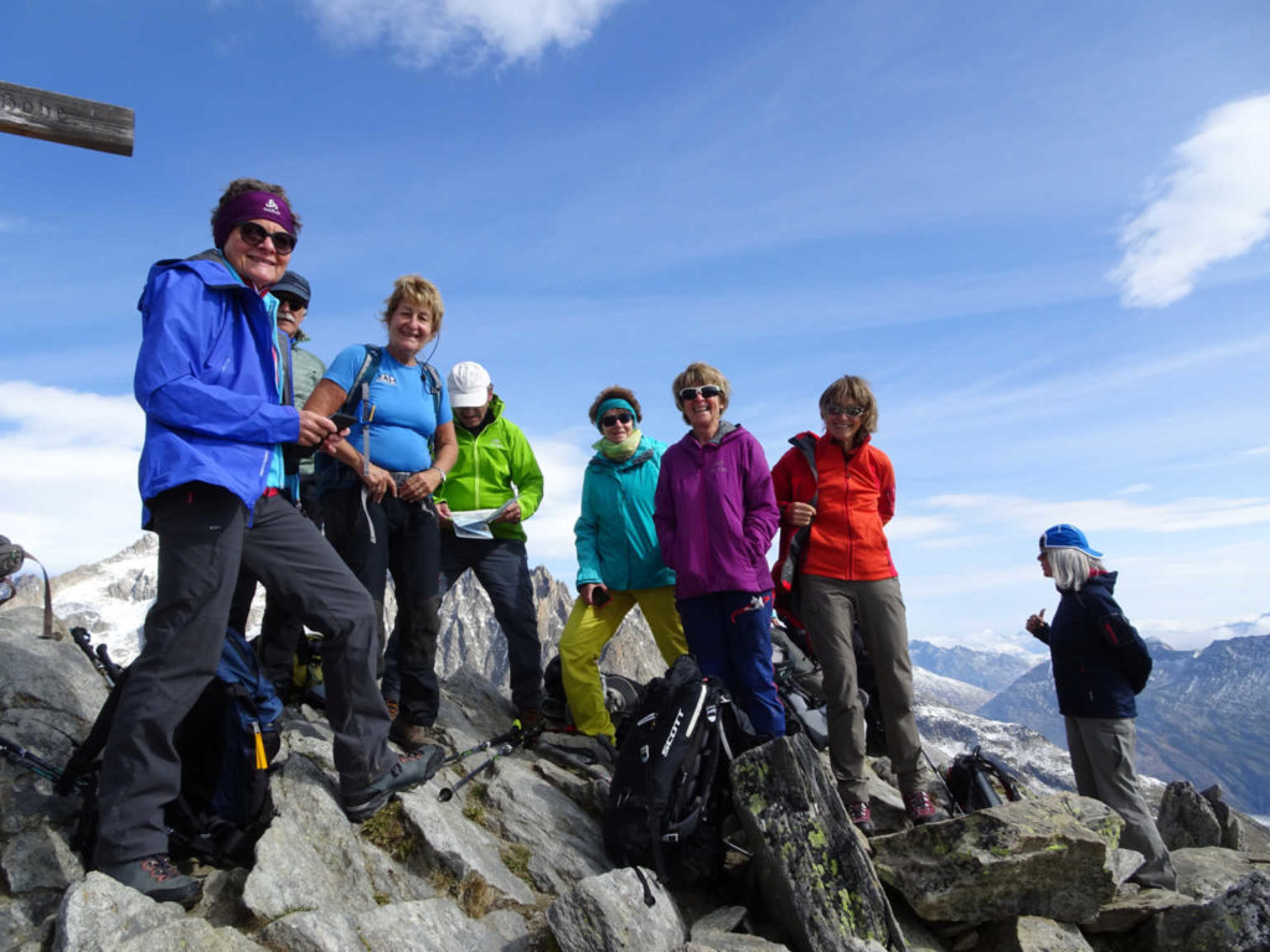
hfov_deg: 71.6
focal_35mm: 24
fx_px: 881
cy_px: 476
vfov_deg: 56.8
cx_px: 635
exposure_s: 1/1000
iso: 80
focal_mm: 4.1
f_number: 3.5
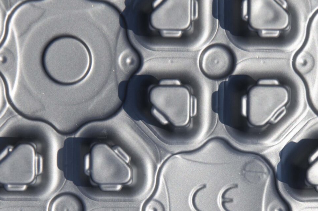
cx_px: 198
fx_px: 2759
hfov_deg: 6.6
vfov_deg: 4.4
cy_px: 187
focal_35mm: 313
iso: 200
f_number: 10
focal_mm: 98
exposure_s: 1/160
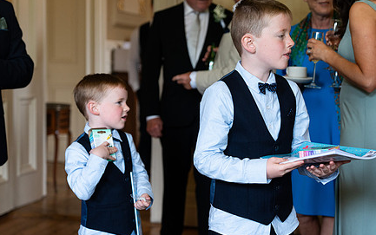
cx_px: 225
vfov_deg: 18.4
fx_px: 728
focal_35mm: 71
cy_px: 116
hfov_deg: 28.9
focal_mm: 52
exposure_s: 1/160
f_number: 2.8
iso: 1250
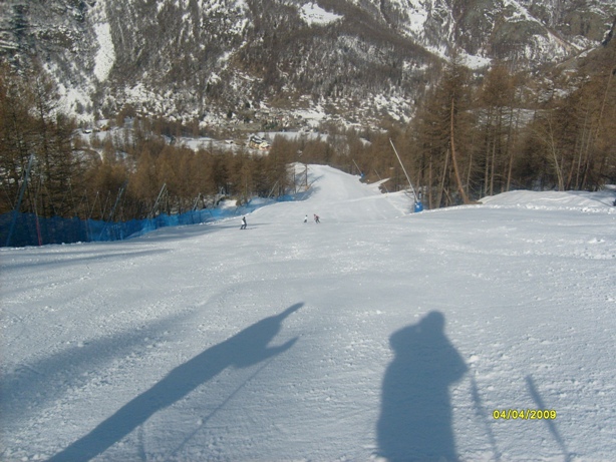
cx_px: 308
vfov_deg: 40.7
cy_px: 231
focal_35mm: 35
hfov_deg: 52.6
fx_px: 623
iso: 80
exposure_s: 1/750
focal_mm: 5.8
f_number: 7.1
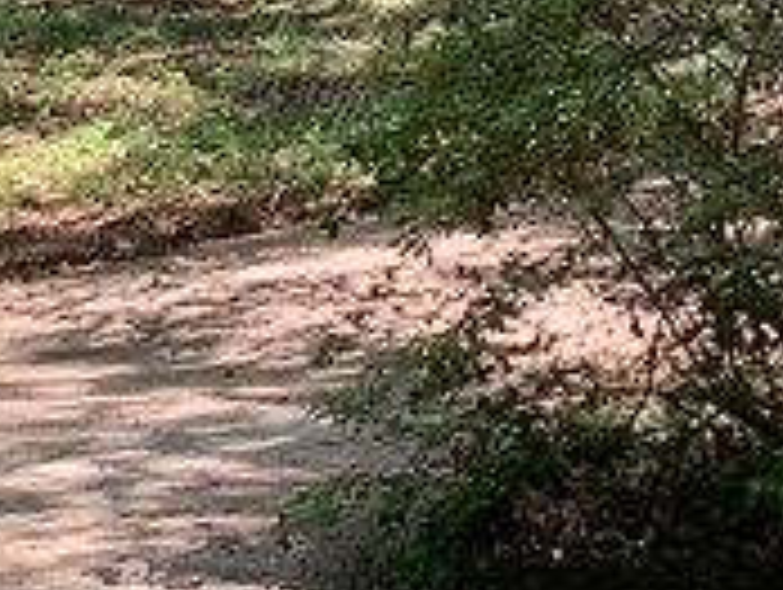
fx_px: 4122
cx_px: 36
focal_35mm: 182
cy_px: -45
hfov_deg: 10.8
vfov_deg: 8.1
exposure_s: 1/120
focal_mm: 3.3
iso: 25
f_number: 2.4
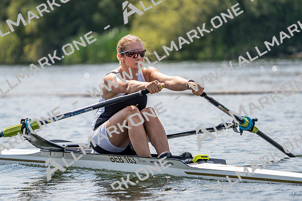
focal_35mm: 298
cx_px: 151
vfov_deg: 4.6
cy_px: 100
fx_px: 2500
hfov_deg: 6.9
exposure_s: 1/1600
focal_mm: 298
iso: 200
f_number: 5.6
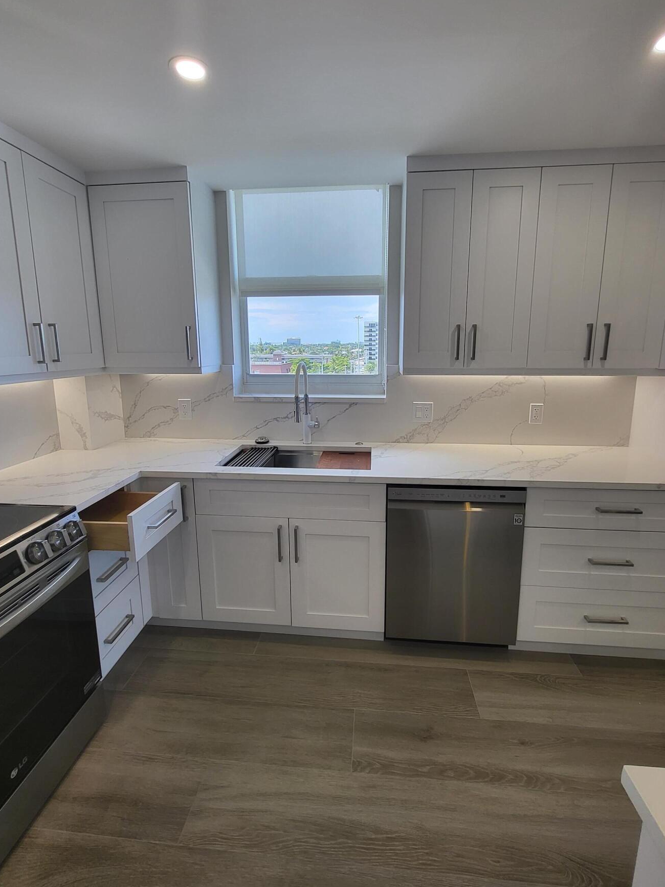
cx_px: 338
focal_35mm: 15
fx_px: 384
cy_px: 416
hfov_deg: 81.7
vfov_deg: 98.0
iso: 32
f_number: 2.2
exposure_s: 1/60
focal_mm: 1.74
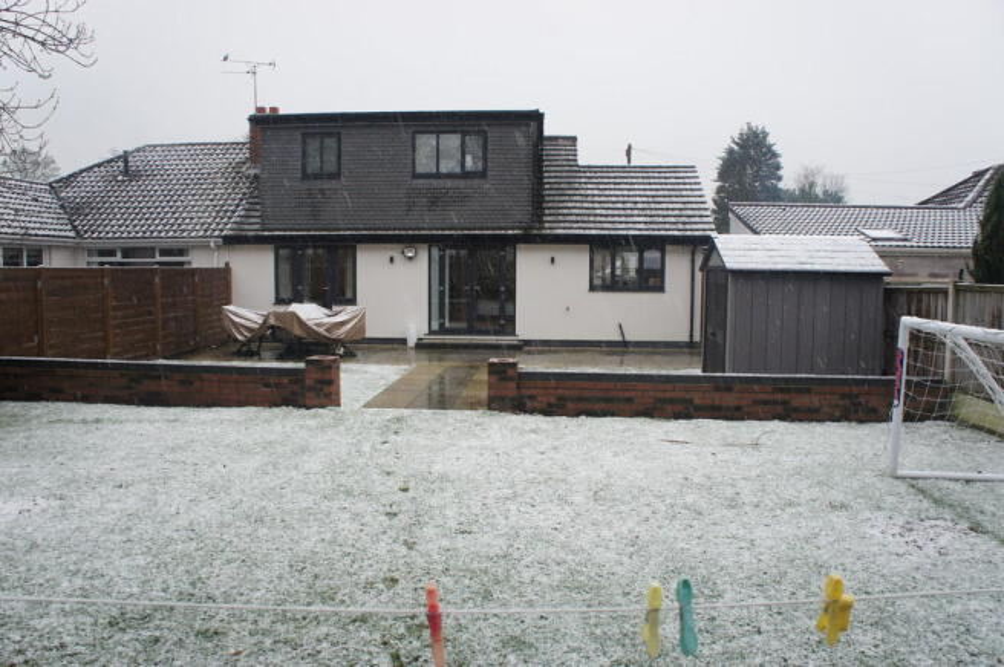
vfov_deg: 47.8
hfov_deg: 67.4
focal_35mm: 27
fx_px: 752
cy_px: 334
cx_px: 502
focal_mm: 18
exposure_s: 1/80
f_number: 5.6
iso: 200
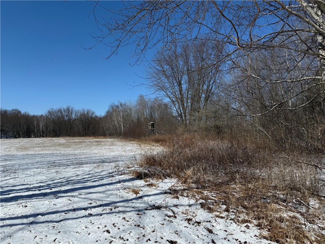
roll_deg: +1.2
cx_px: 162
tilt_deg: +3.5
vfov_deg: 56.8
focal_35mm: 24
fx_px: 225
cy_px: 122
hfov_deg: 71.6
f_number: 1.78
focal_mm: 6.76
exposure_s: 1/9091
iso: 80
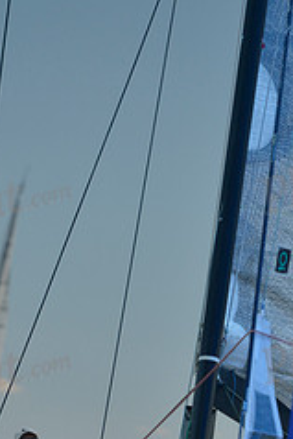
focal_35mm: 390
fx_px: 4754
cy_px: 459
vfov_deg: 5.3
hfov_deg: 3.5
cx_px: 167
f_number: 3.5
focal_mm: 160
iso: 200
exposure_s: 1/1250
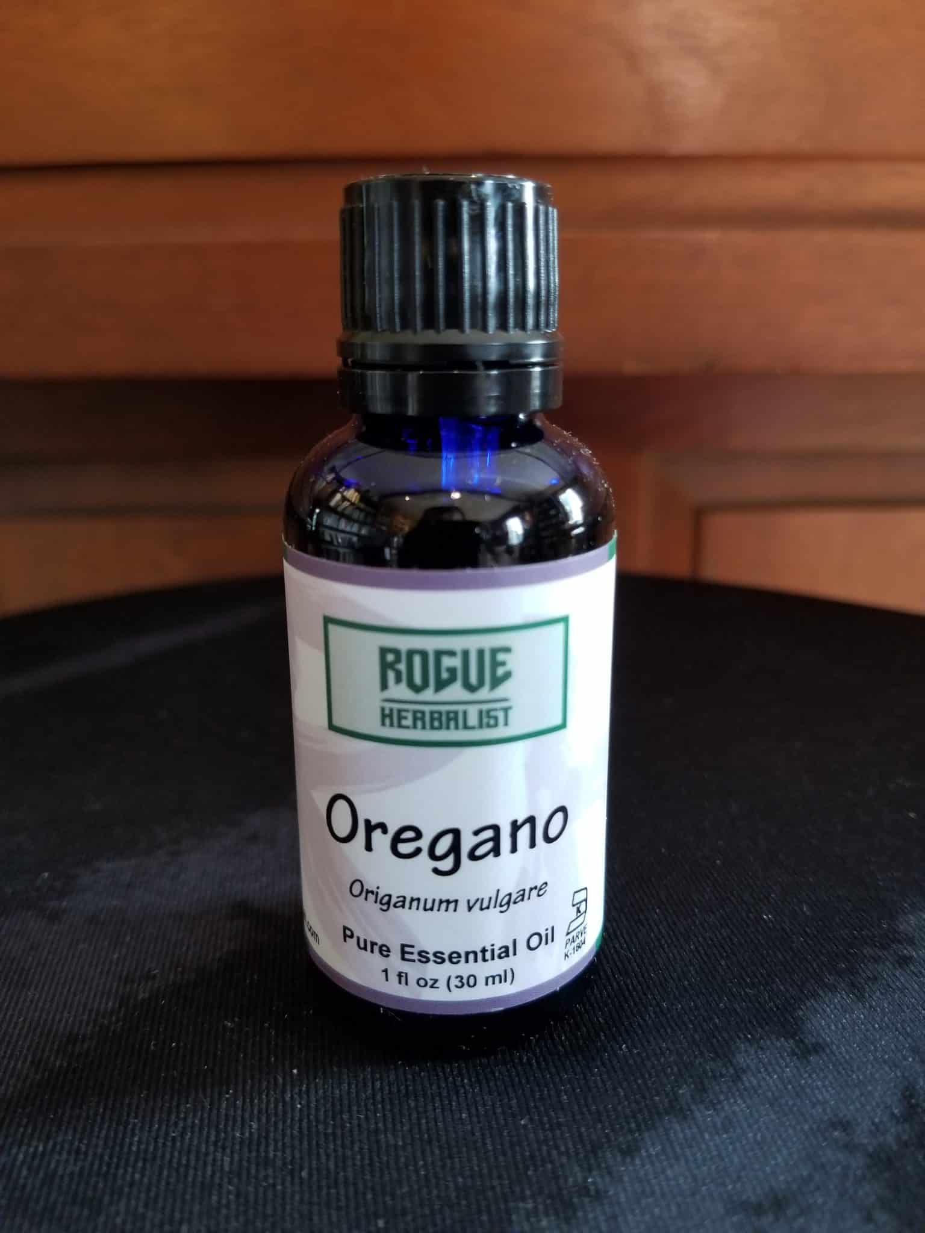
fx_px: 926
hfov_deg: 53.1
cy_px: 616
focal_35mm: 26
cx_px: 462
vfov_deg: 67.3
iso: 200
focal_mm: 4.25
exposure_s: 1/30
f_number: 1.7
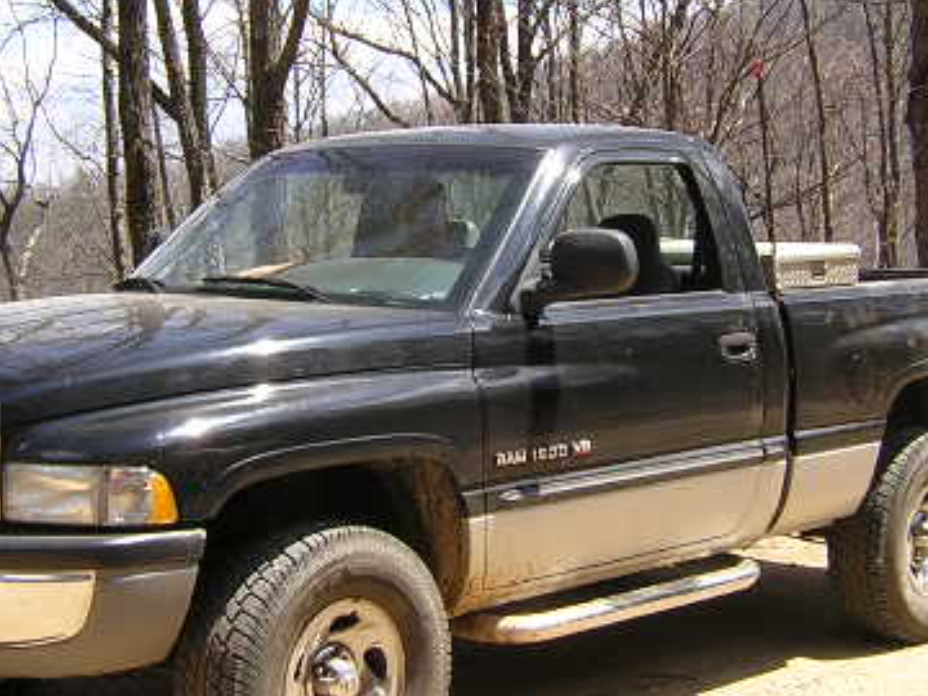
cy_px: 286
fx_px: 1716
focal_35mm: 64
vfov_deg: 22.9
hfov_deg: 30.2
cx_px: 412
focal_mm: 4.7
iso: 100
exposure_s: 1/149
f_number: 5.2
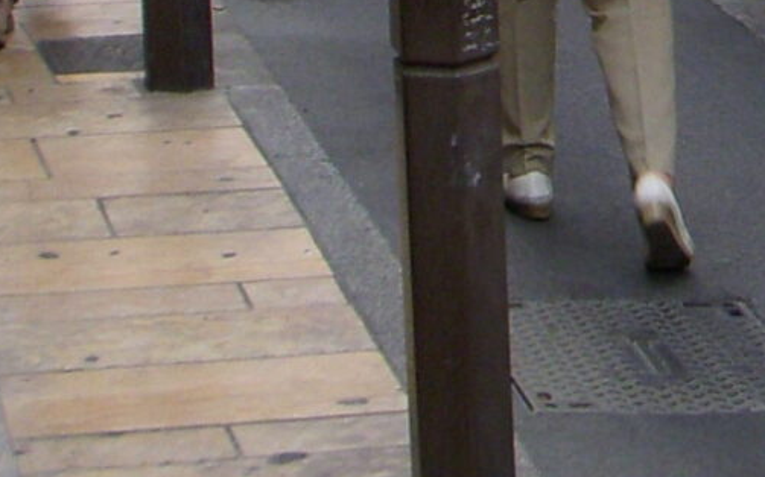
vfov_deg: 6.2
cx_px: 1157
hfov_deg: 9.9
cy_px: -469
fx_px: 4273
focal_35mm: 205
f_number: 3.3
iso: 100
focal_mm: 6.3
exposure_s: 1/80
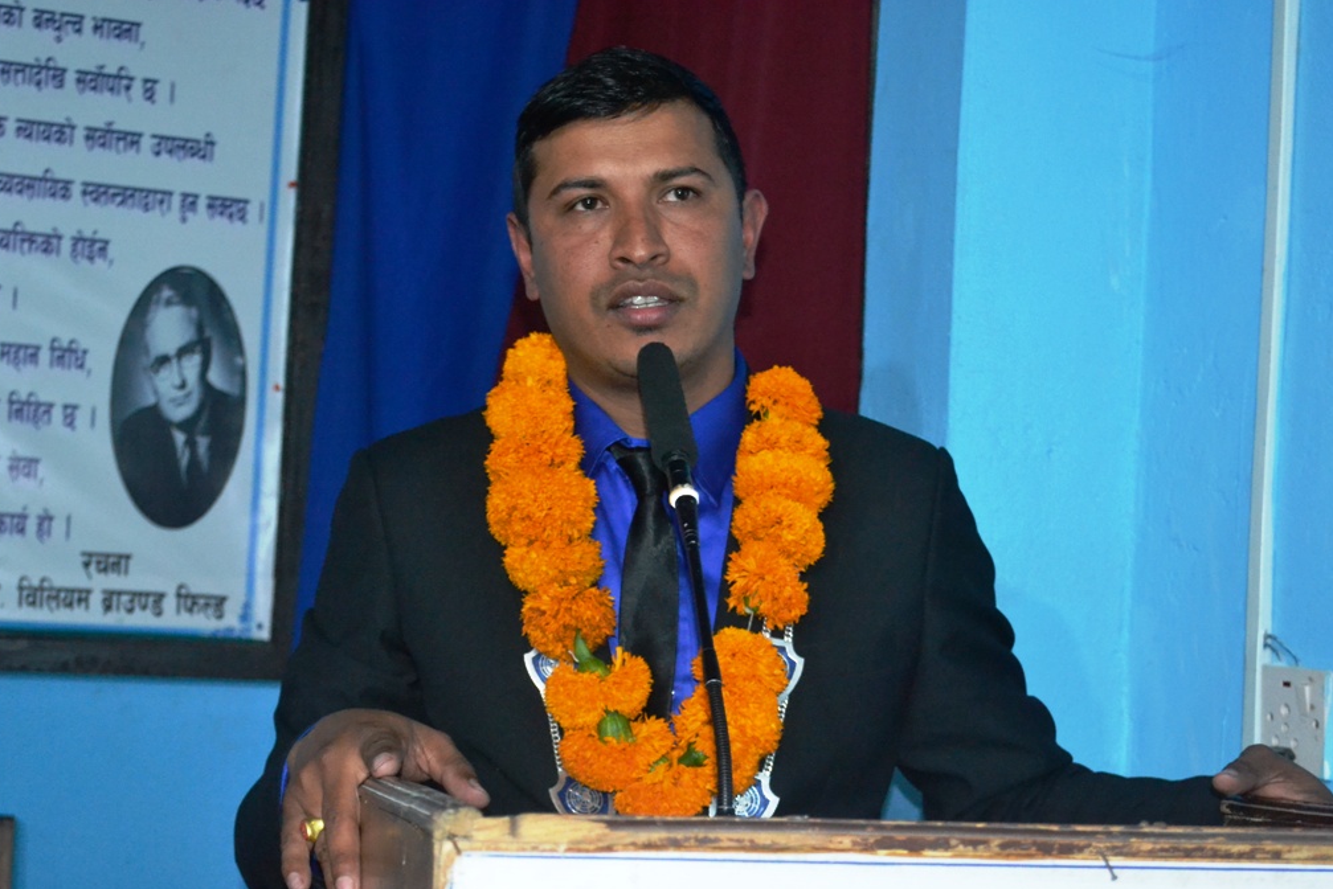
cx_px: 658
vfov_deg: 22.3
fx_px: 2259
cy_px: 448
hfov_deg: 32.9
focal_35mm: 61
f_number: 5.3
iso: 3200
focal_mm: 40
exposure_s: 1/60
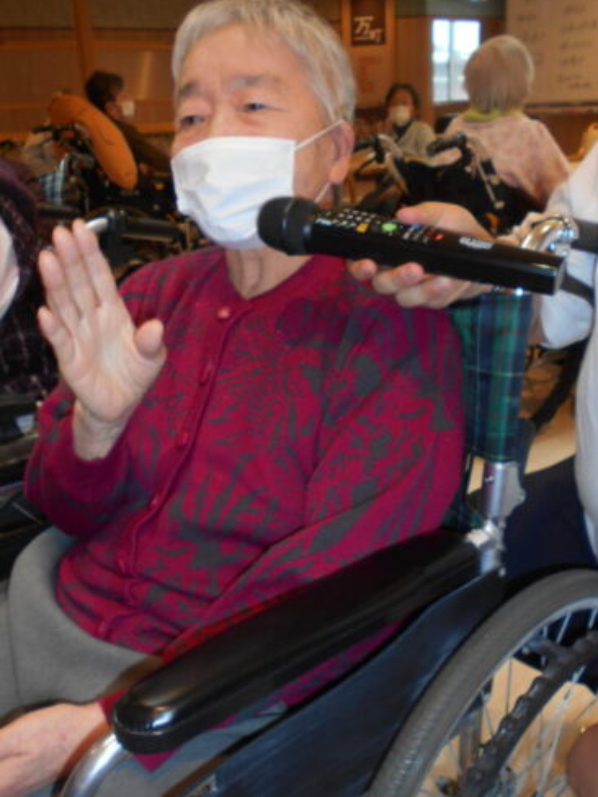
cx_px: 289
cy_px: 426
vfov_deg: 56.8
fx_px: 737
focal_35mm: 32
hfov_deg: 44.2
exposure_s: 1/25
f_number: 3.2
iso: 80
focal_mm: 4.6
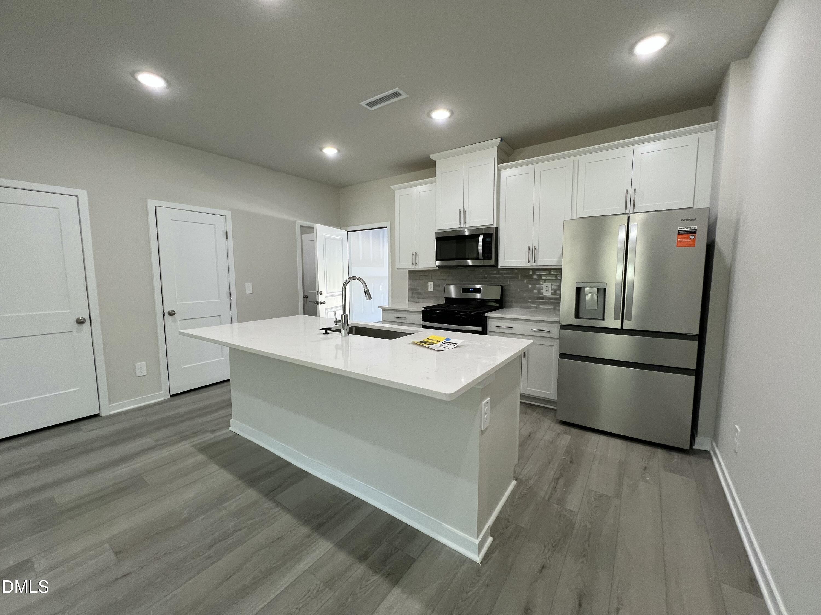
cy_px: 308
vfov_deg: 89.9
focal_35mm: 13
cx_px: 410
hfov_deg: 106.2
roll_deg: -0.4
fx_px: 308
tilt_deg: -4.7
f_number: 1.8
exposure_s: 1/120
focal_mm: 1.57
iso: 125
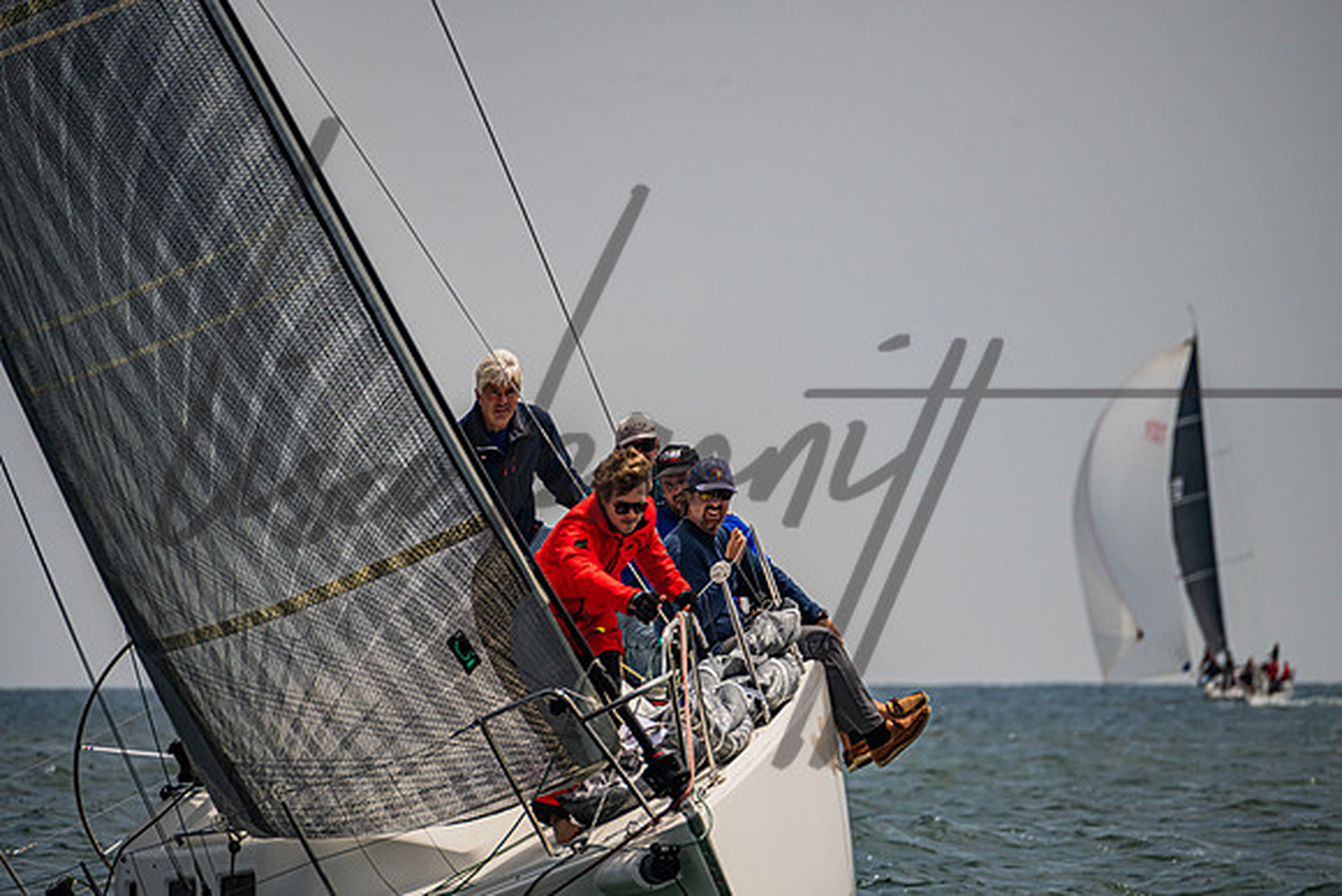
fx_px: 16920
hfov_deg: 4.5
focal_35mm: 454
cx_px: 700
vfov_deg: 3.0
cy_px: 445
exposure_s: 1/4000
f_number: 8
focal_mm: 400
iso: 500
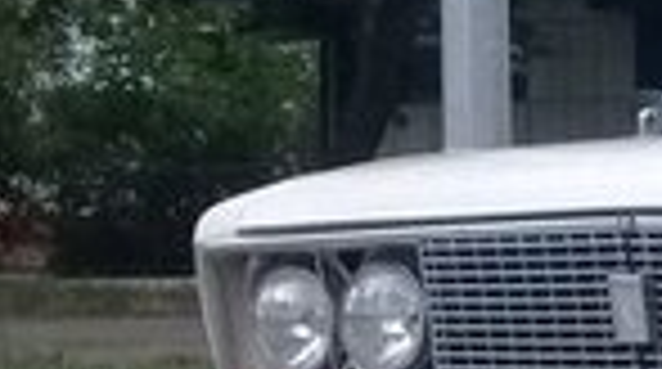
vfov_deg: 7.8
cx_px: 612
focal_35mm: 152
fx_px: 2663
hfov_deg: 14.0
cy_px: 470
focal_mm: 3.3
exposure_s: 1/33
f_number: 2.2
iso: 200
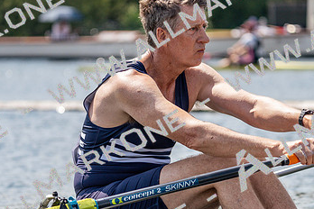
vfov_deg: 4.1
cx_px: 159
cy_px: 107
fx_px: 2904
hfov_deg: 6.2
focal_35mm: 333
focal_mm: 200
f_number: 5.6
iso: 200
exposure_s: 1/1600
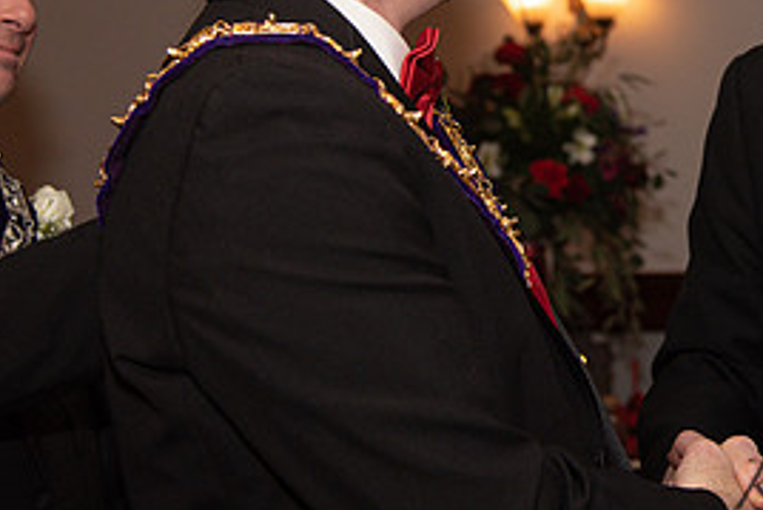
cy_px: 47
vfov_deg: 13.1
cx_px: 732
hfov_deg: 19.2
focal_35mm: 104
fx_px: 2205
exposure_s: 1/200
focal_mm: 48
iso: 800
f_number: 4
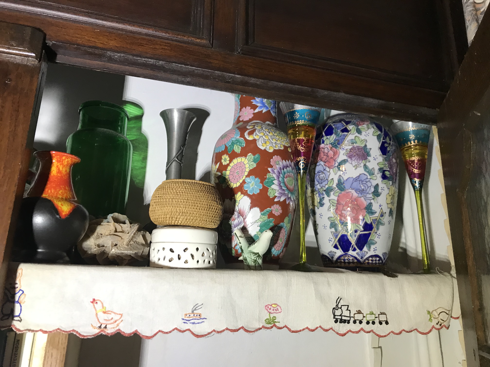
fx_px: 396
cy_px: 184
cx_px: 245
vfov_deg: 49.7
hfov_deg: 63.4
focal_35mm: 28
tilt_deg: +18.3
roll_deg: -1.1
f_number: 1.8
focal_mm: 3.99
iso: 40
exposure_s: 1/25
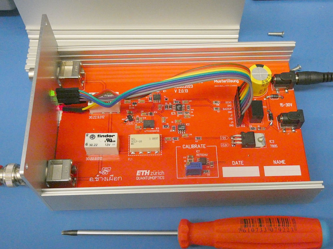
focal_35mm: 44
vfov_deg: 32.9
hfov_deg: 42.9
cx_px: 166
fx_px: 423
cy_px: 124
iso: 1000
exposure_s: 1/80
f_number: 3.9
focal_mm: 7.8
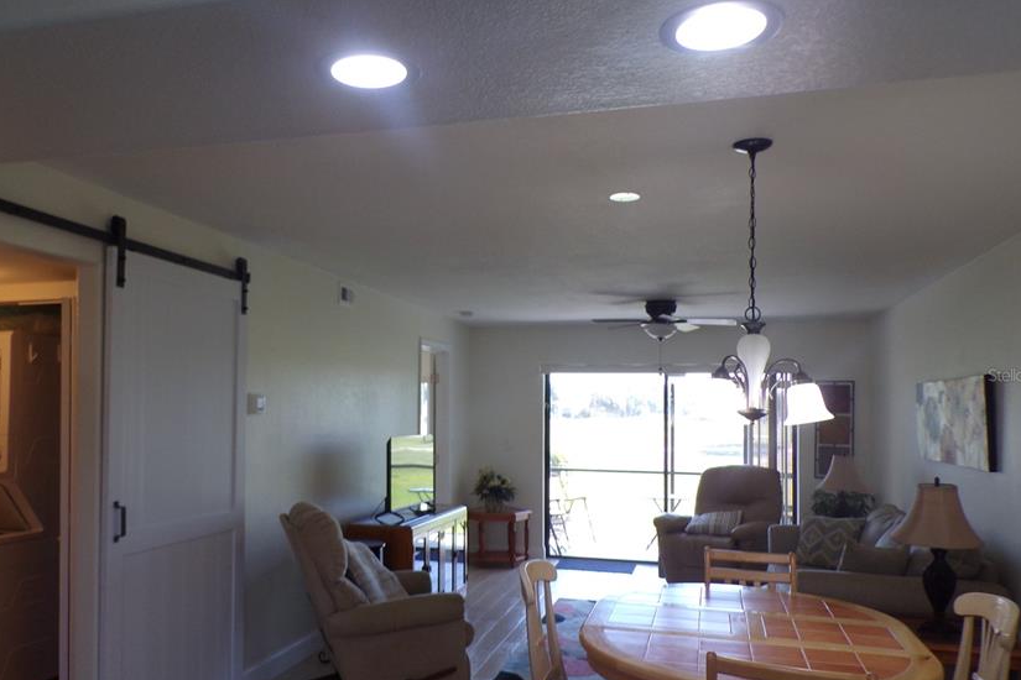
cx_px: 429
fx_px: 879
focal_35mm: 31
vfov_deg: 42.3
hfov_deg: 60.0
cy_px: 375
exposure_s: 1/56
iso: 100
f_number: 3
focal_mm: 4.3
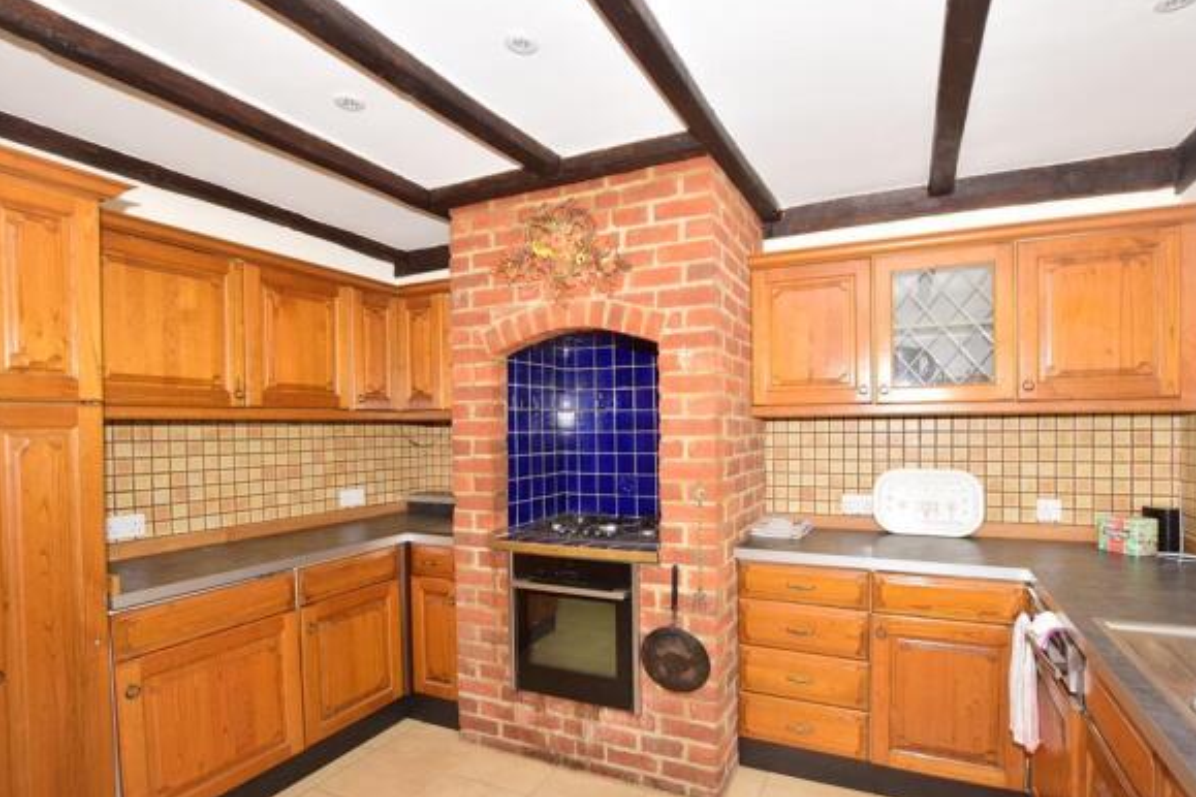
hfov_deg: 93.1
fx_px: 565
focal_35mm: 17
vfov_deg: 70.3
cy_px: 428
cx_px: 640
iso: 500
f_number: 5.6
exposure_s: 1/60
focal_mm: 10
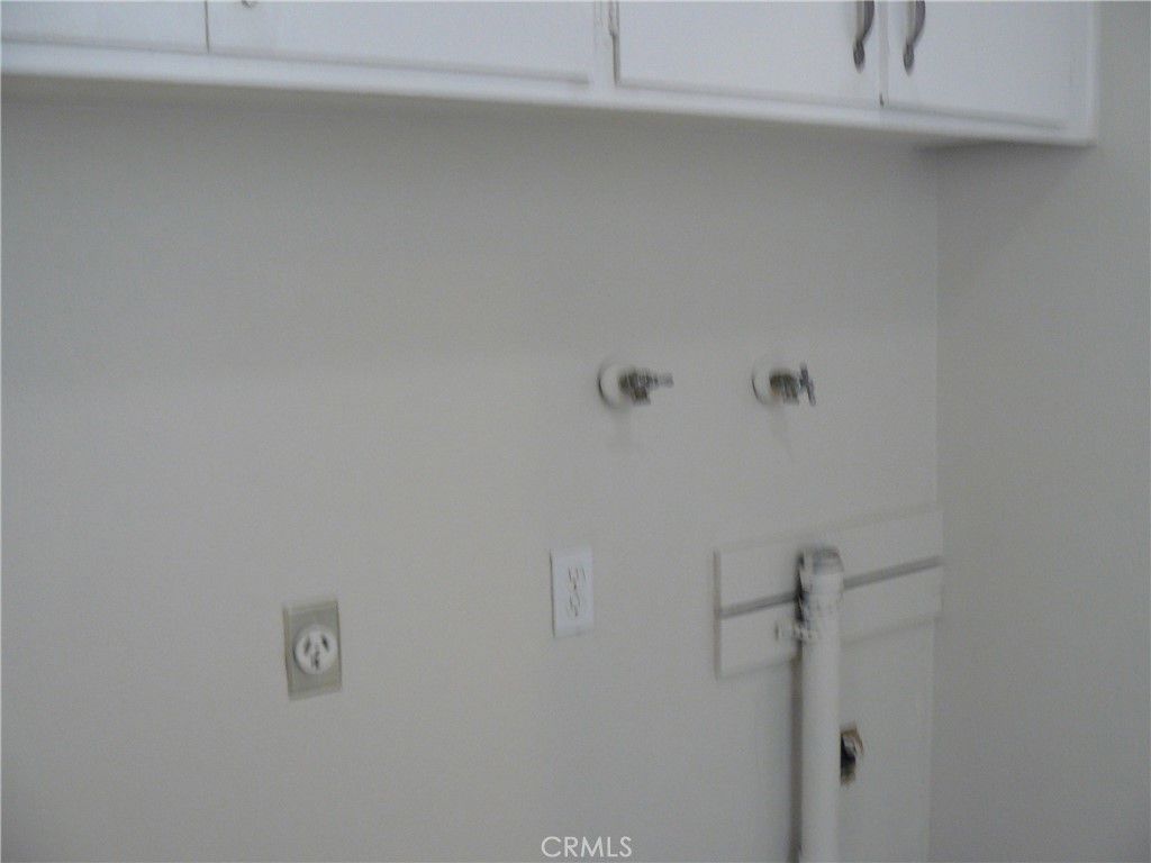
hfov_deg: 51.4
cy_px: 432
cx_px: 576
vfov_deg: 39.7
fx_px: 1197
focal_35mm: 36
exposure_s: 1/10
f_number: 2.8
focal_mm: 6
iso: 200
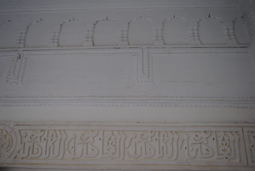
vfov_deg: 34.3
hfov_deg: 49.5
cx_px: 128
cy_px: 86
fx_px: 277
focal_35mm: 39
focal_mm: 26
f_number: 4.2
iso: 400
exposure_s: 1/25
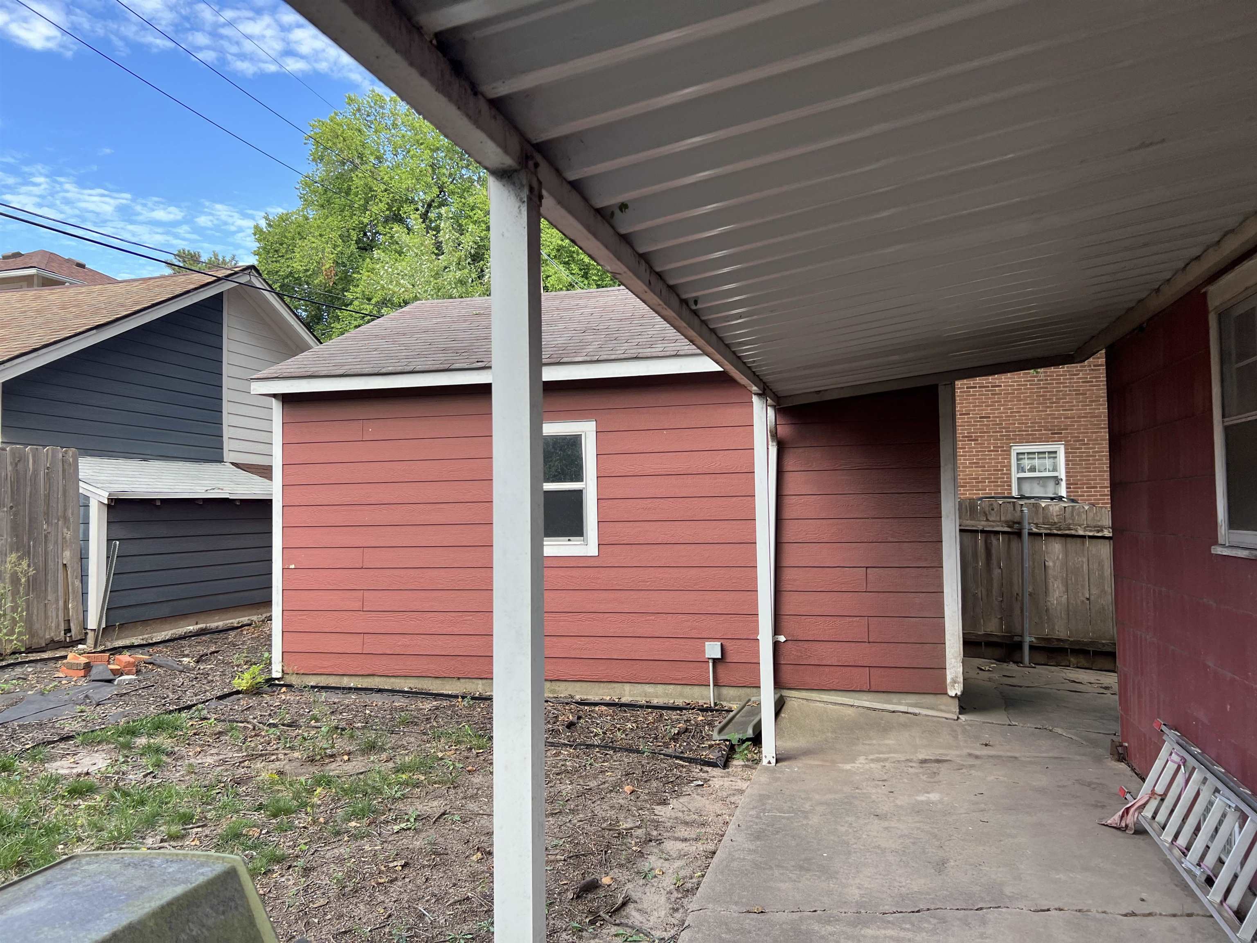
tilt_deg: +1.7
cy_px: 472
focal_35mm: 26
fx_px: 944
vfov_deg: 53.1
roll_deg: +3.1
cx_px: 628
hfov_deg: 67.3
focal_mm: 5.7
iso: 50
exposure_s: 1/389
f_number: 1.5
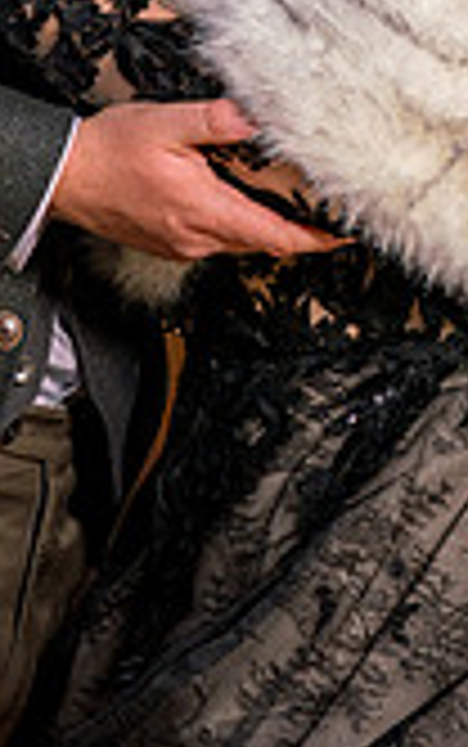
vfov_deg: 10.6
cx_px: 171
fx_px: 3932
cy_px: -220
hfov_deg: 6.8
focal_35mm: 193
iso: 200
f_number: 4
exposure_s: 1/1600
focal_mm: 70
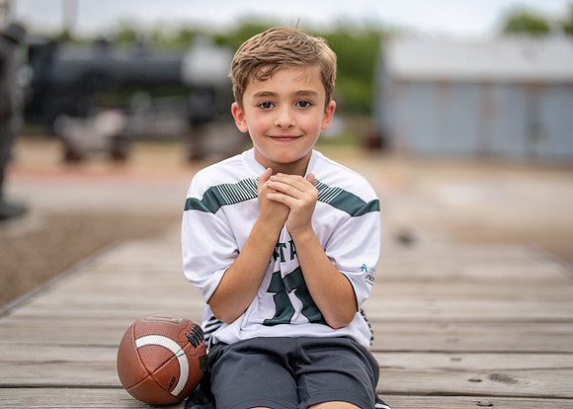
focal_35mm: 57
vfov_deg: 24.7
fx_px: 934
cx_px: 304
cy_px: 204
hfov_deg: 34.1
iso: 250
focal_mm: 50
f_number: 1.2
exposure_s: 1/4000
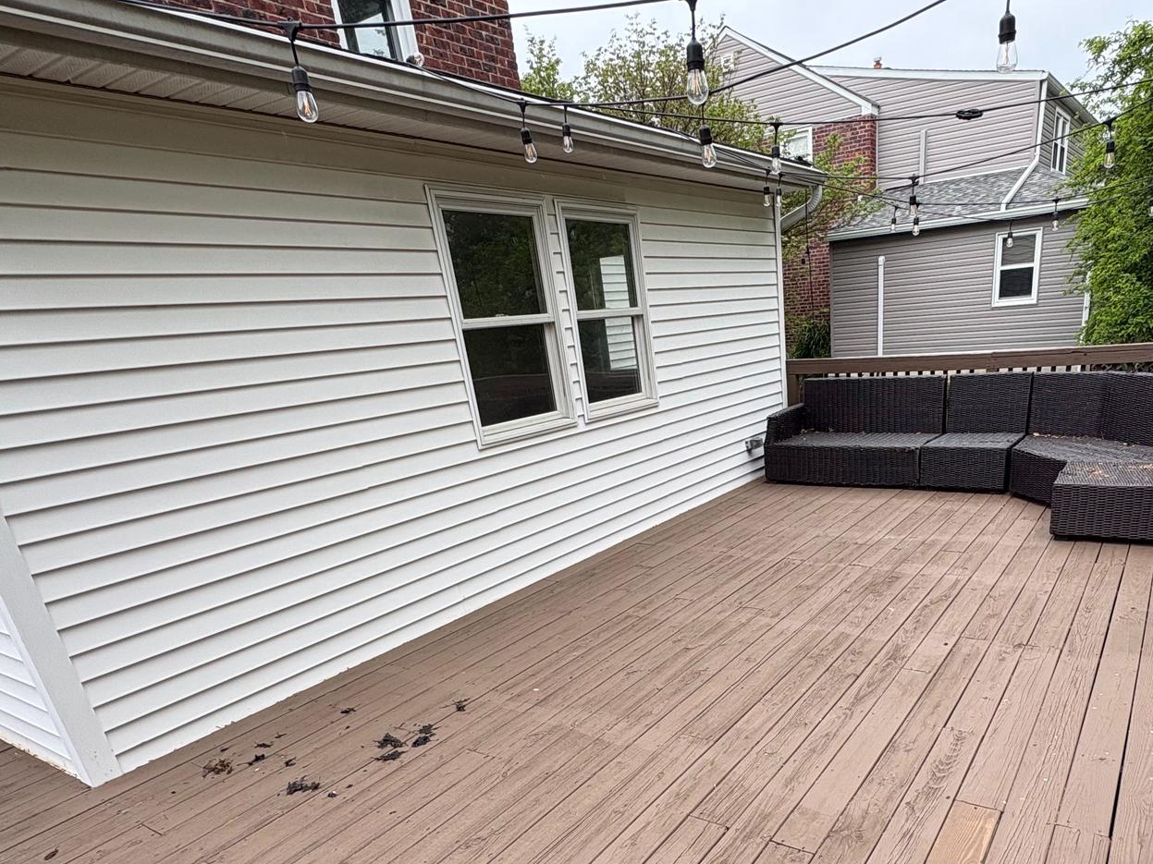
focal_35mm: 23
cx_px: 718
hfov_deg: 72.7
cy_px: 645
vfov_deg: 56.1
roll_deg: +4.8
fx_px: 766
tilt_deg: -23.8
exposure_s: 1/433
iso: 40
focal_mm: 2.22
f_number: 2.2
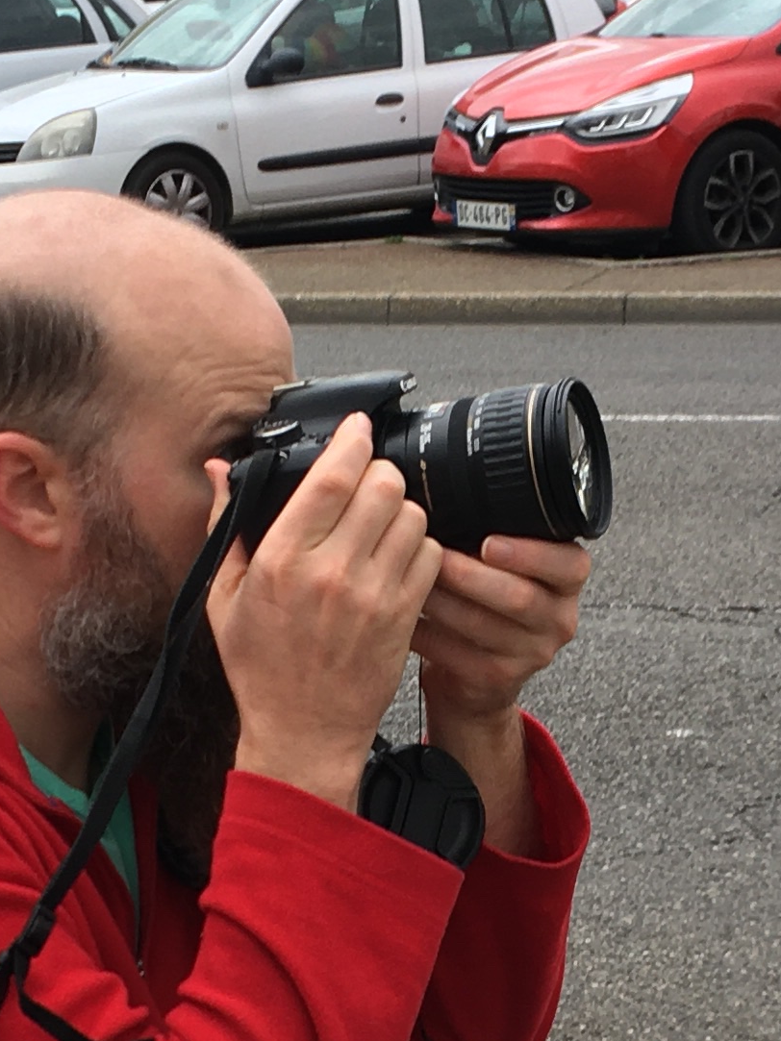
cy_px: 916
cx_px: 403
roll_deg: +3.4
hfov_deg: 13.7
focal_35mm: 108
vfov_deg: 18.0
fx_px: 3250
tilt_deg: -16.4
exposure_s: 1/134
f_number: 2.2
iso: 25
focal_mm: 4.15
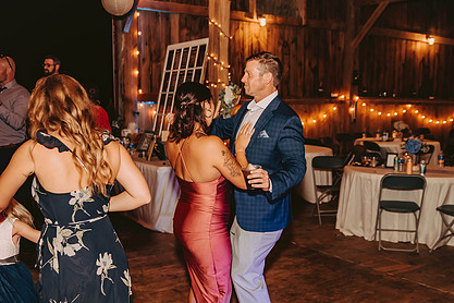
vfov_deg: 31.8
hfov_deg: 46.4
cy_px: 179
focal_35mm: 42
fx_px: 530
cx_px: 237
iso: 1000
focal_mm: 28
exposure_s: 1/160
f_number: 2.8
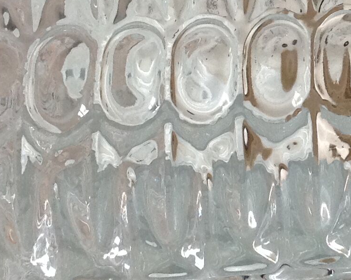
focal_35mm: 119
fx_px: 1236
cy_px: 59
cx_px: 358
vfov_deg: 12.9
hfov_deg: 15.8
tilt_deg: -65.6
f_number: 2.4
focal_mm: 4.28
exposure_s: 1/15
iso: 125
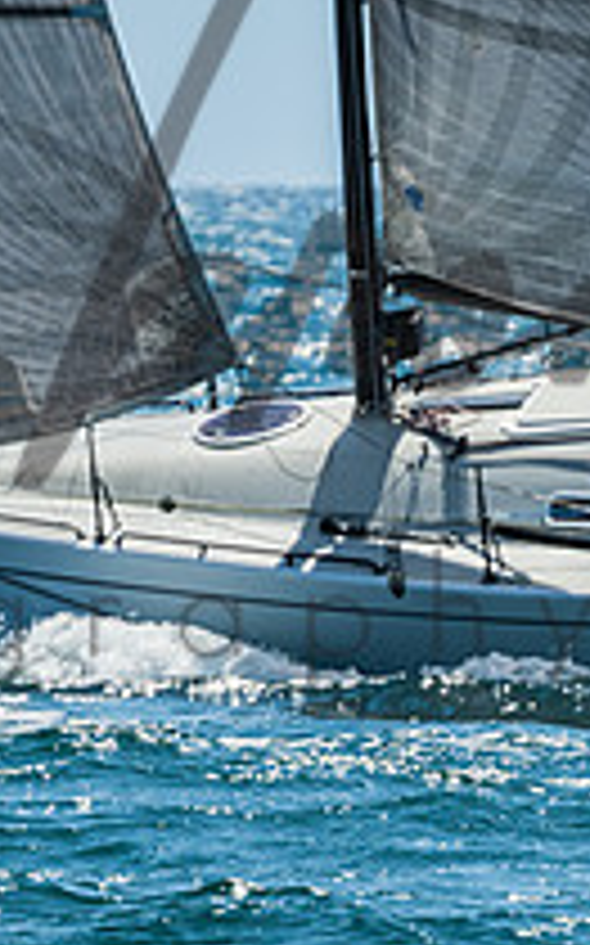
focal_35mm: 1176
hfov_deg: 1.1
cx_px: 396
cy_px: 281
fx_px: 30297
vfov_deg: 1.8
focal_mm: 400
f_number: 9
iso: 320
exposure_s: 1/400
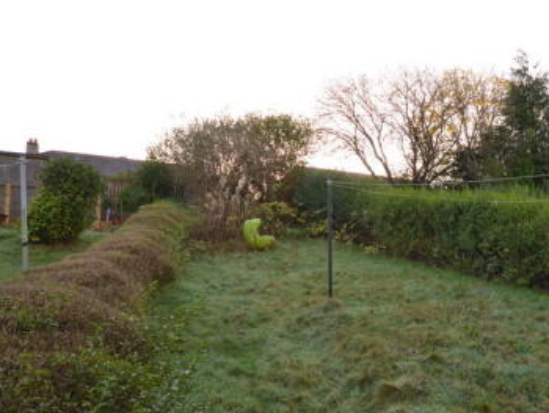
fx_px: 429
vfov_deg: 51.1
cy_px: 243
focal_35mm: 27
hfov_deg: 58.7
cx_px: 461
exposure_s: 1/125
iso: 250
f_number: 5.6
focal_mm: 10
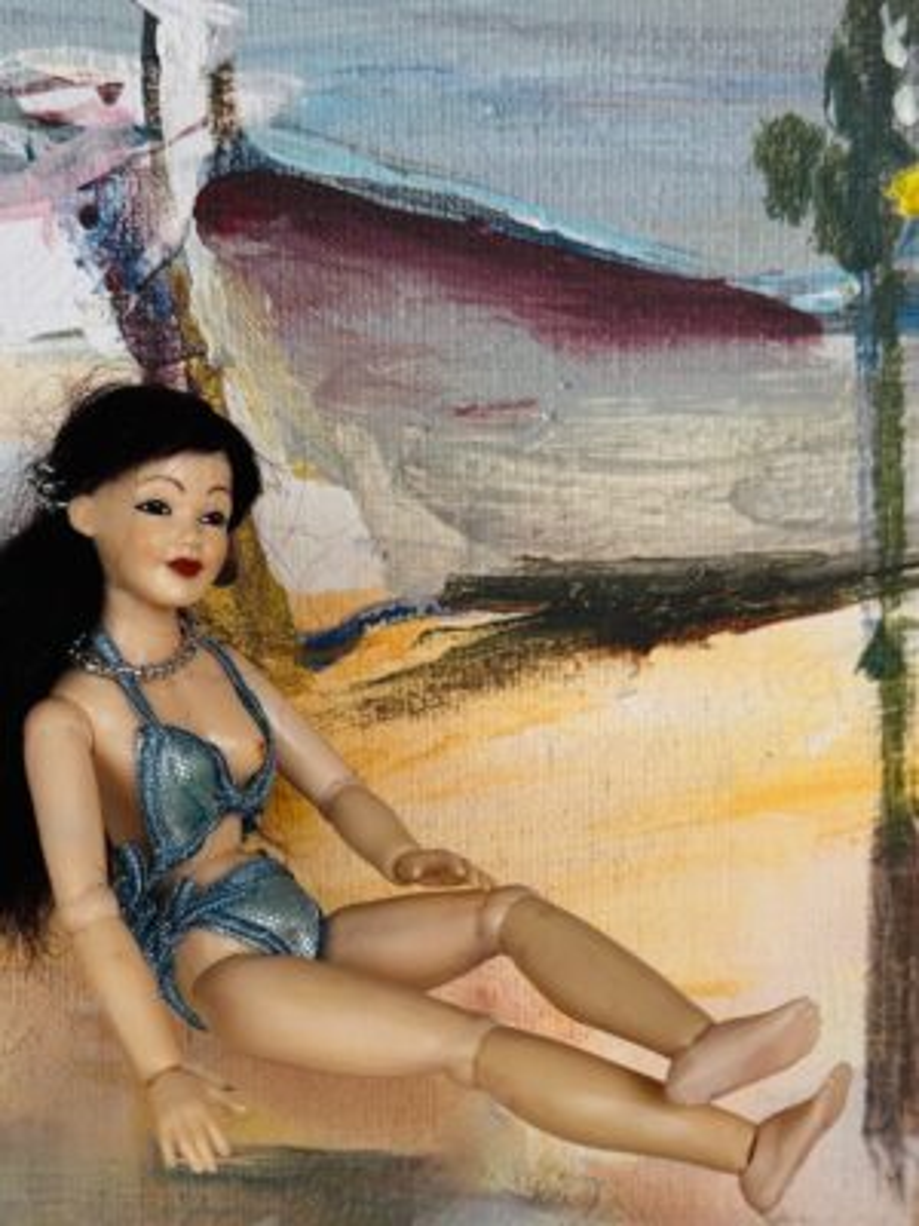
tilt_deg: -18.7
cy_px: 613
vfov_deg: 39.7
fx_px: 1699
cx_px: 460
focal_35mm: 48
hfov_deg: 30.3
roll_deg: +0.3
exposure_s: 1/382
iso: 64
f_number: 1.78
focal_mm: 6.86
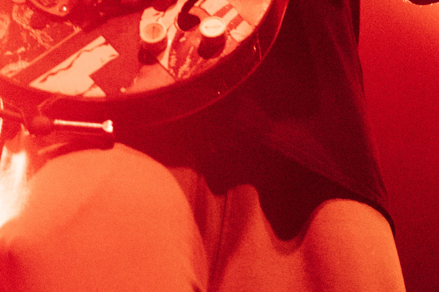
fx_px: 1829
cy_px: -268
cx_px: 297
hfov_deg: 13.7
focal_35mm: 150
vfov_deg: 8.7
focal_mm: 39
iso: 12800
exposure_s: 1/160
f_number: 2.8
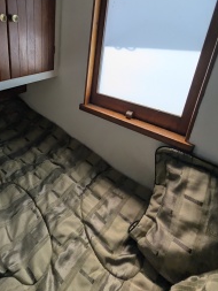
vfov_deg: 80.1
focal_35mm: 19
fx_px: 159
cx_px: 65
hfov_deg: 66.0
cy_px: 84
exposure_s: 1/1031
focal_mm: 2.02
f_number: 1.7
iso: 45
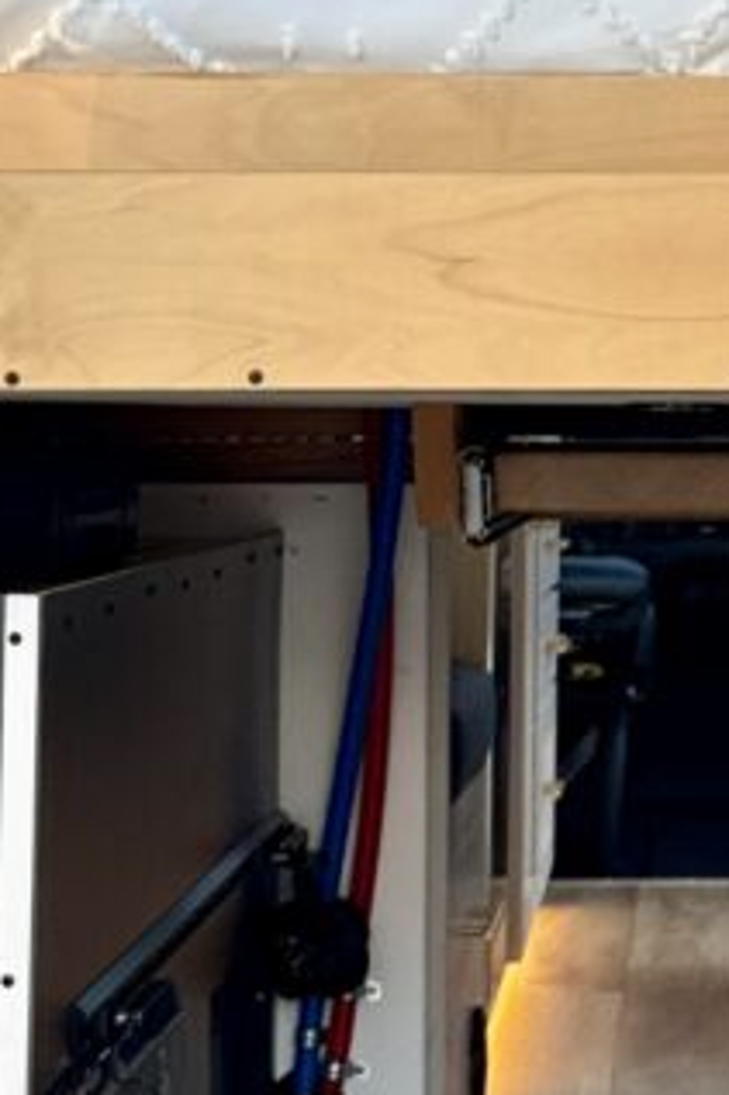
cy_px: 377
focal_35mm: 121
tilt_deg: +0.8
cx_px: 694
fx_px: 3679
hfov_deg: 11.2
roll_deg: -2.1
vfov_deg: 16.9
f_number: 1.78
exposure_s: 1/255
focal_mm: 6.76
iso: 100
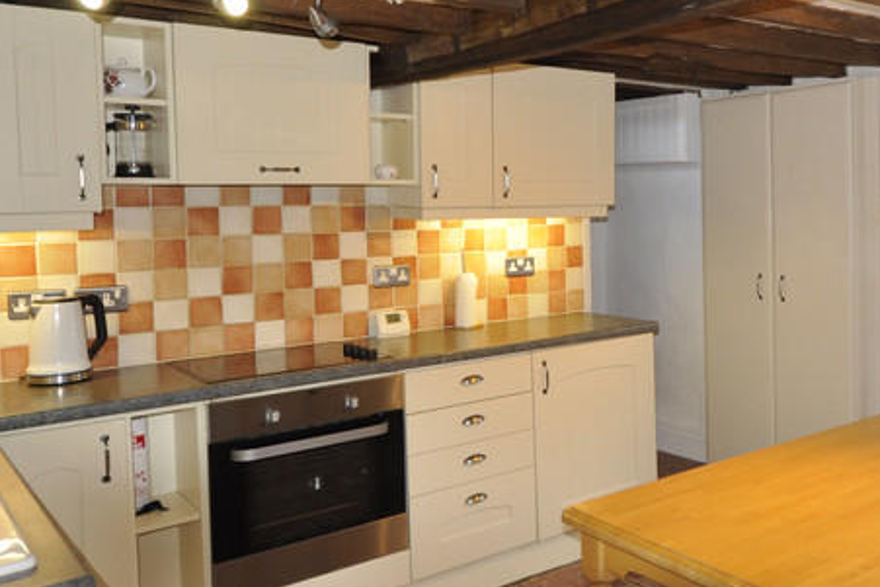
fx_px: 831
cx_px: 687
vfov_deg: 38.8
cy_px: 250
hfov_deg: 52.6
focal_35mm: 34
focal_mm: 10
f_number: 3.5
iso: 560
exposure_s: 1/125
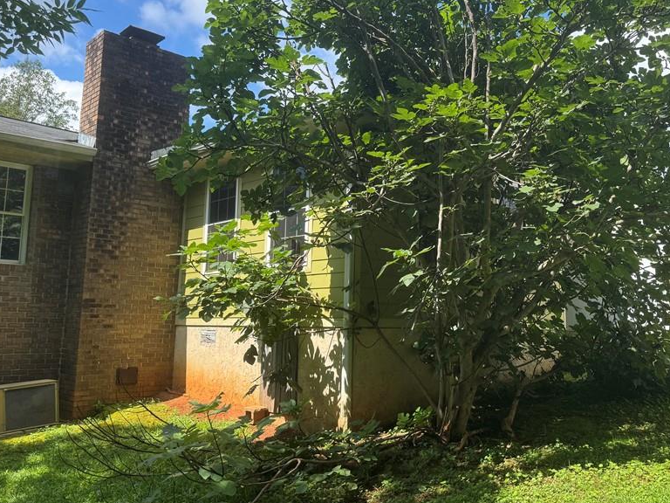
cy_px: 237
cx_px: 393
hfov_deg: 56.5
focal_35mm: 32
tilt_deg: +7.6
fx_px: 619
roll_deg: -0.9
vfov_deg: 44.1
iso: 80
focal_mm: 6.76
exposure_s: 1/1311
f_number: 1.78
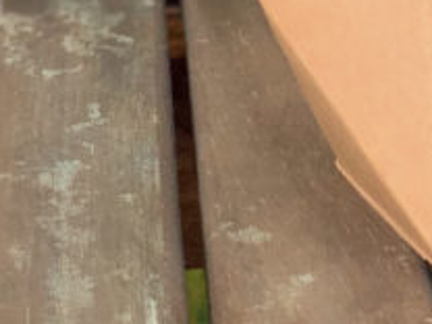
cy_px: -341
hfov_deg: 7.3
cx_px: 1011
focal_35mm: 256
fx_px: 3195
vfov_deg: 5.7
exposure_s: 1/421
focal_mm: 6
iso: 16
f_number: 2.4
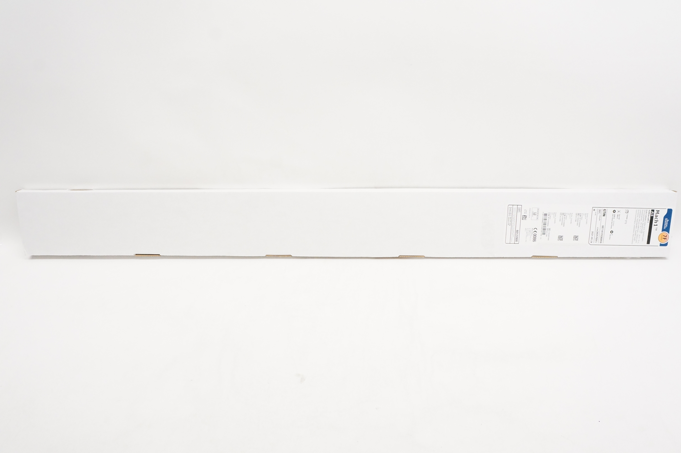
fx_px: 567
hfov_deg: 62.0
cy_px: 226
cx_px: 340
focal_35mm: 30
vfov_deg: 43.5
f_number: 8
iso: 3200
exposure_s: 1/320
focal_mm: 20
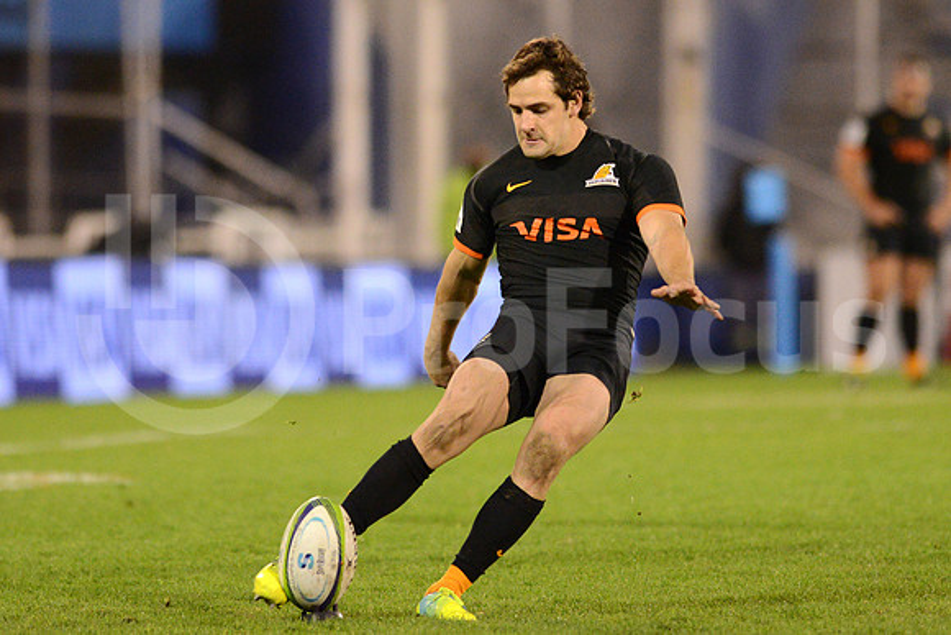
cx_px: 476
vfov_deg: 4.6
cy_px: 318
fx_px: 7926
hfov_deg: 6.9
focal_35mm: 300
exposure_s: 1/1600
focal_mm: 300
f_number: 2.8
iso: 4500
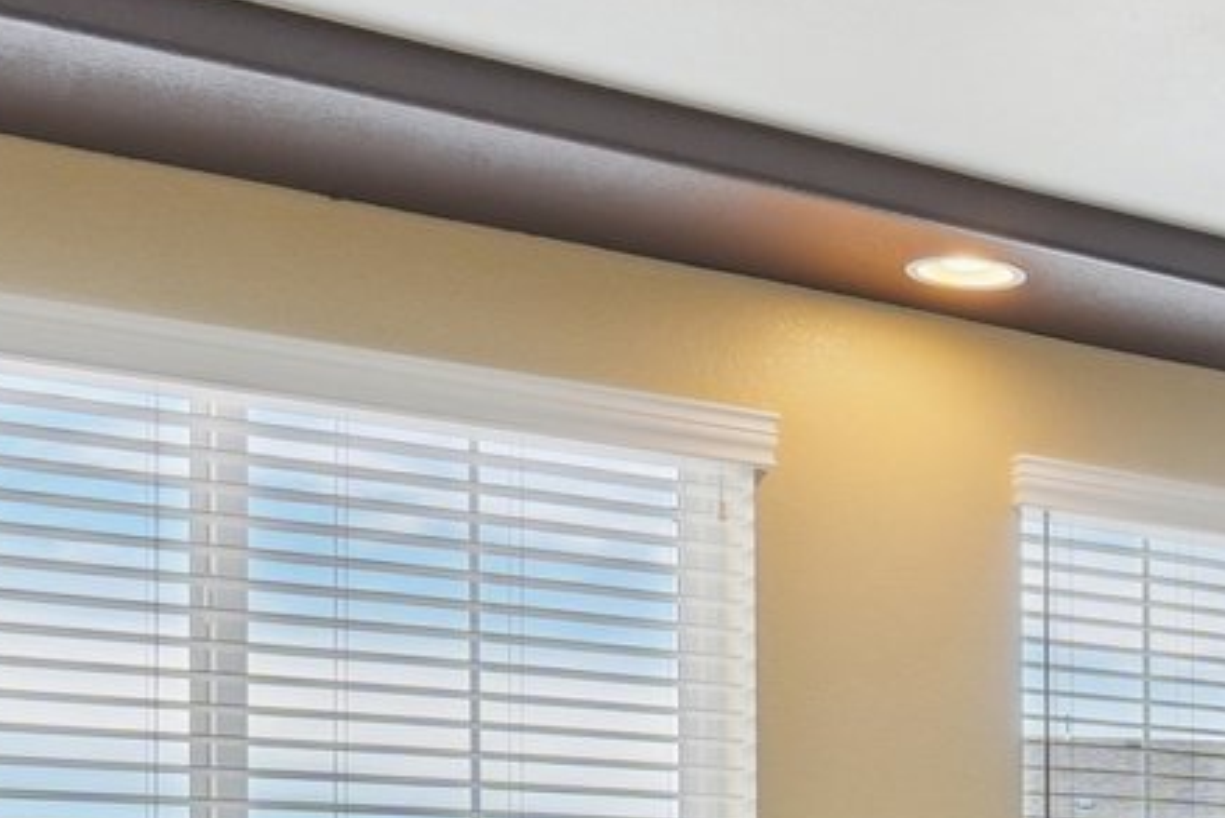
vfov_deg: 18.0
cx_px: 1565
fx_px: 2383
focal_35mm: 70
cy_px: 1113
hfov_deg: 25.2
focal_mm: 10
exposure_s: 1/50
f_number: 8
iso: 400
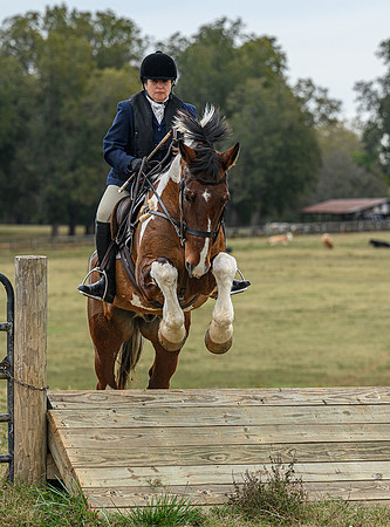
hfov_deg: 6.8
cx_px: 300
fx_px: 3267
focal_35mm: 216
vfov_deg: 9.2
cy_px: 280
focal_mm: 120
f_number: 3.5
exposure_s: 1/800
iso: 500
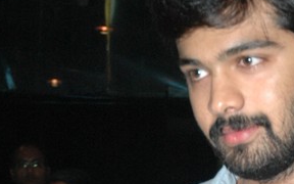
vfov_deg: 6.7
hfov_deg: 10.9
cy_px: 393
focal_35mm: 190
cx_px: 303
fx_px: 1521
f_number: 5
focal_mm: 35
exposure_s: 1/100
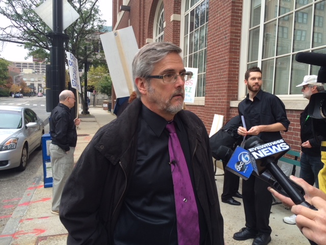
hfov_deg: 60.0
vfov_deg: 46.8
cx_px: 163
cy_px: 122
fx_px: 283
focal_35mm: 30
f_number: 2.2
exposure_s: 1/136
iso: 32
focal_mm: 4.12
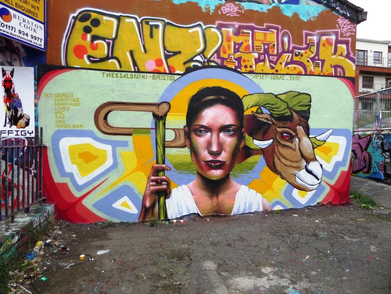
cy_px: 147
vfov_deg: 56.8
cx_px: 196
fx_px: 271
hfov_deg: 71.6
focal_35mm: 24
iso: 100
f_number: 3.2
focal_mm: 4
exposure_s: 1/350
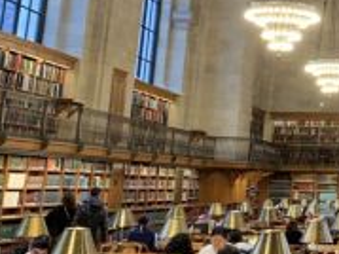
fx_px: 851
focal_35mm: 87
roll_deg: -1.6
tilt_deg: +15.7
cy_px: -42
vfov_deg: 16.3
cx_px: 434
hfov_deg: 20.6
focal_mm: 4.25
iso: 200
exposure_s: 1/60
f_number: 1.8
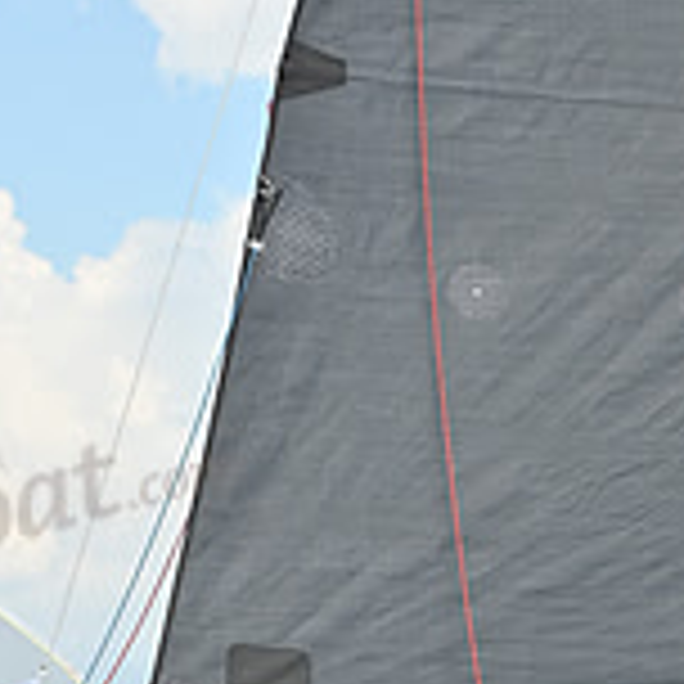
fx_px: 5790
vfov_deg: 6.6
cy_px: 1120
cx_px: 470
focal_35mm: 259
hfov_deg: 6.8
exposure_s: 1/1600
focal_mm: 80
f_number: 6.3
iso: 320
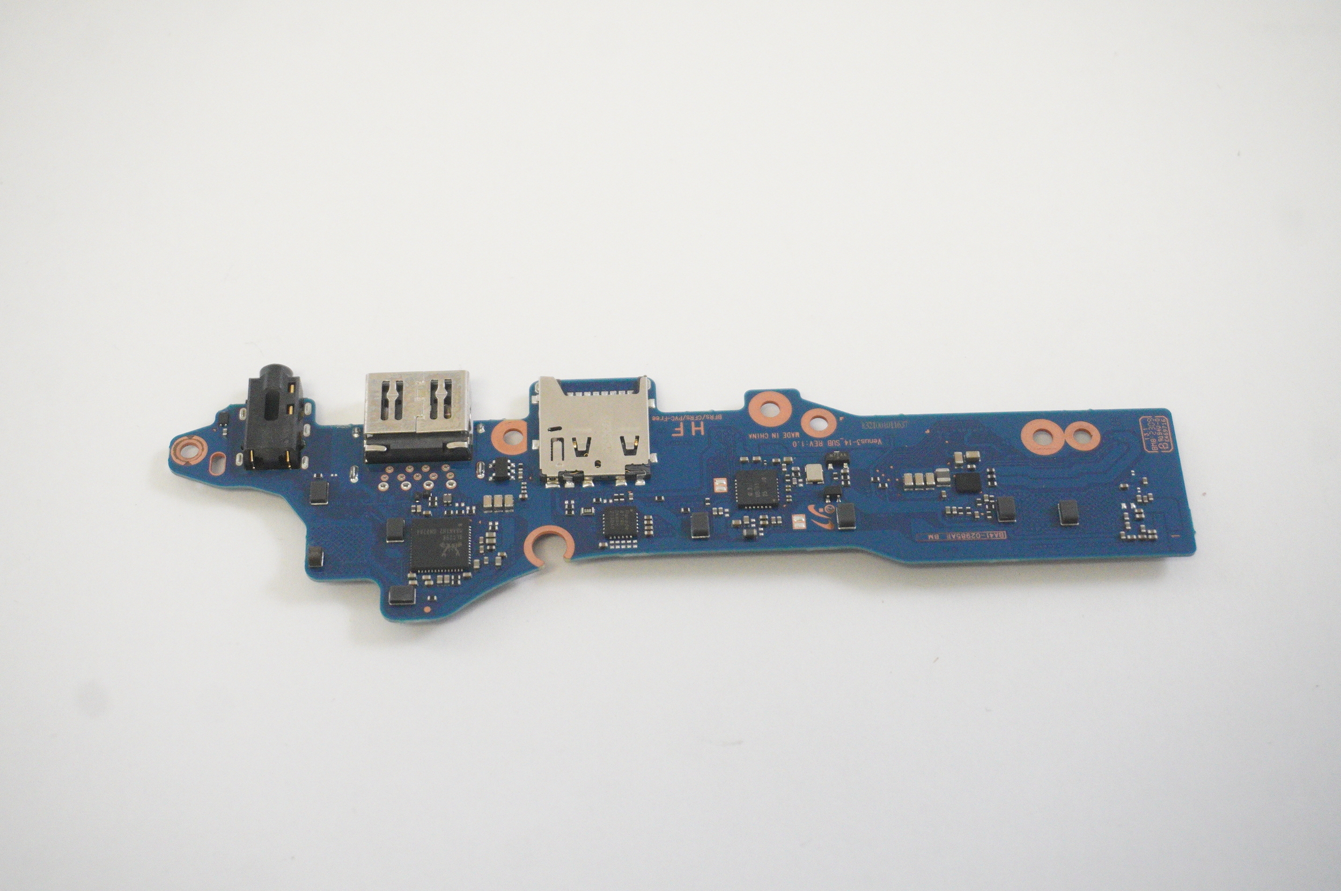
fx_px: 2177
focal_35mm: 58
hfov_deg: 34.2
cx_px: 670
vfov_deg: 23.1
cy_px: 446
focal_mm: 39
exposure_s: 1/250
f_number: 5.6
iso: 5000
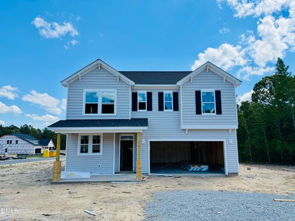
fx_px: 205
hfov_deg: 71.6
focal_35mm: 24
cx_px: 148
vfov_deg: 56.8
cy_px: 110
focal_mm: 6.76
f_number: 1.78
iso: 100
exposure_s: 1/5714
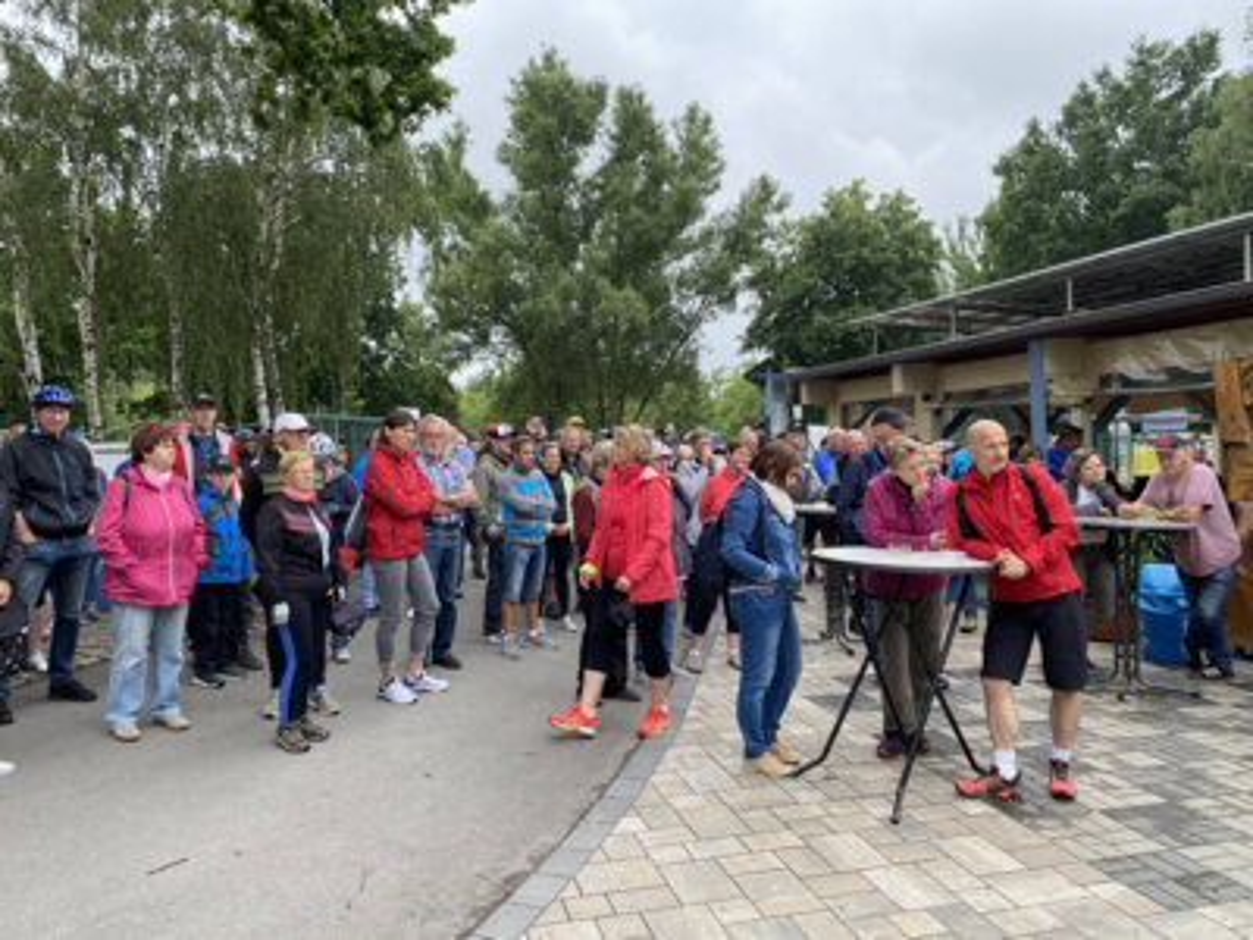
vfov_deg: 53.1
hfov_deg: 67.3
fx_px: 941
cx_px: 626
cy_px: 470
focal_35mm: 26
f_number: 1.8
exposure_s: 1/527
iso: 32
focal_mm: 4.2
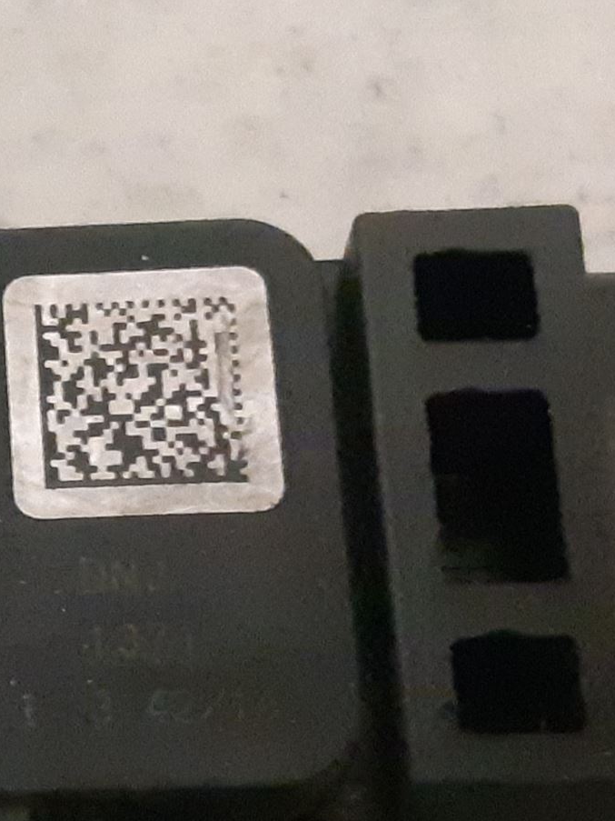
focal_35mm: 59
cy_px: 436
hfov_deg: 21.6
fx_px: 1398
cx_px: -253
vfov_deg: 32.7
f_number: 1.7
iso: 800
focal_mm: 3.93
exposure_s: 1/100
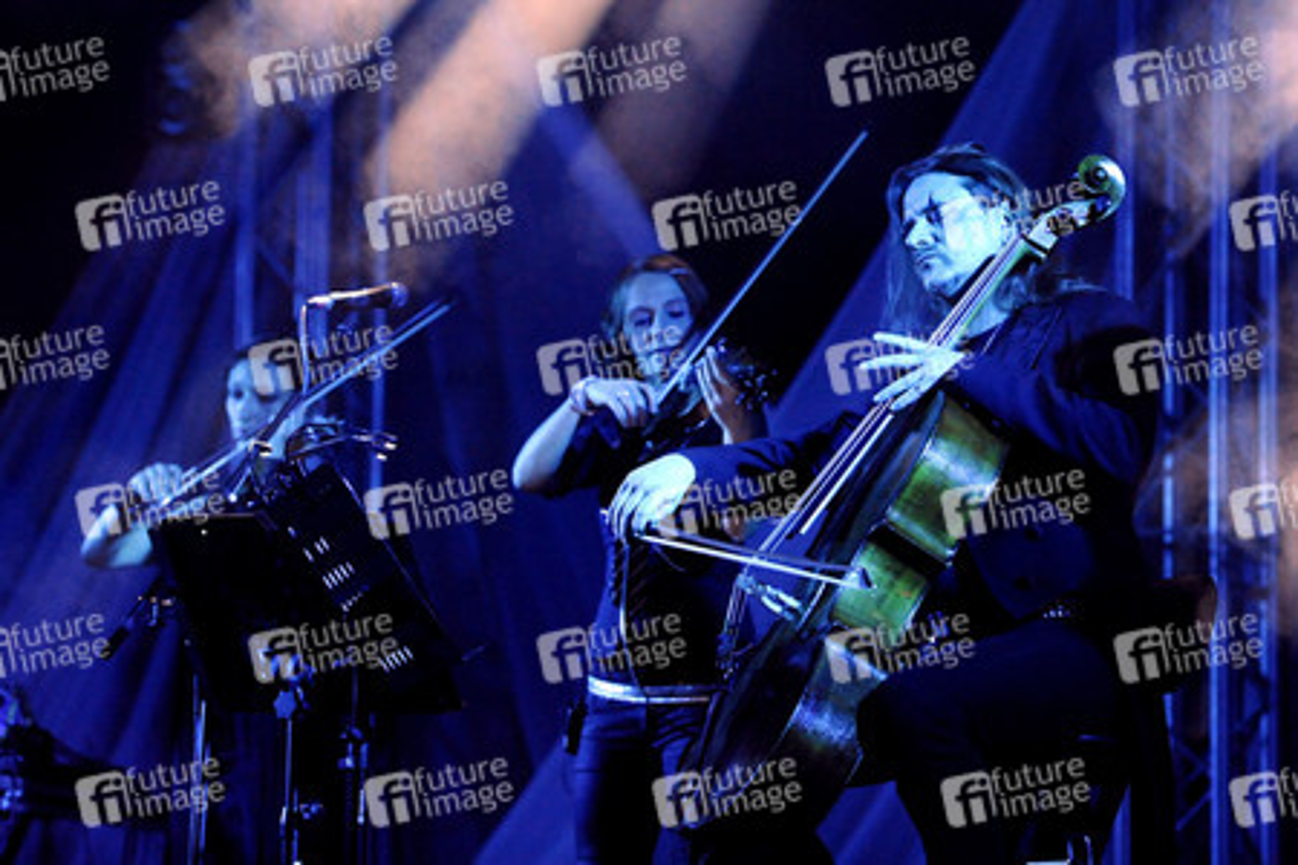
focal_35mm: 120
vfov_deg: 11.4
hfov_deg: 17.1
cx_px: 649
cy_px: 432
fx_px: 4326
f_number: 2.8
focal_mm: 120
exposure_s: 1/200
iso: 6400
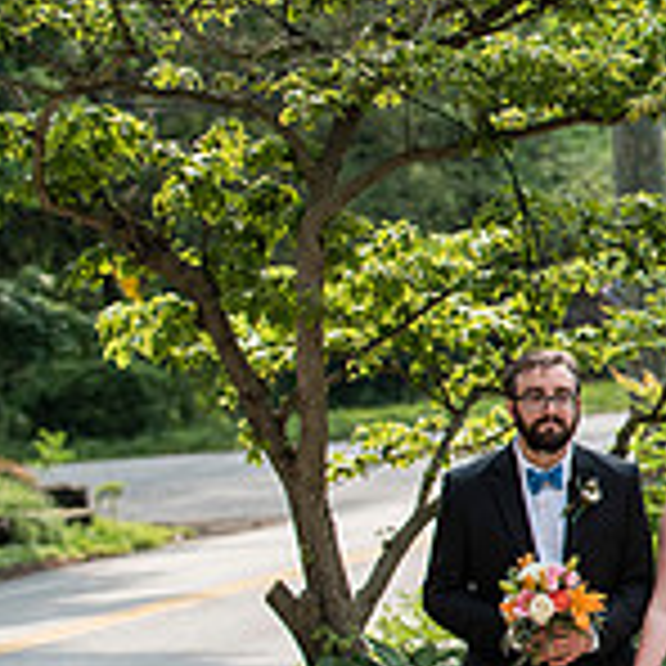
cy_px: 317
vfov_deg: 6.4
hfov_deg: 6.3
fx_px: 5964
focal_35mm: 274
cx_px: 1184
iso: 400
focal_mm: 82
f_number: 3.5
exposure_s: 1/1250
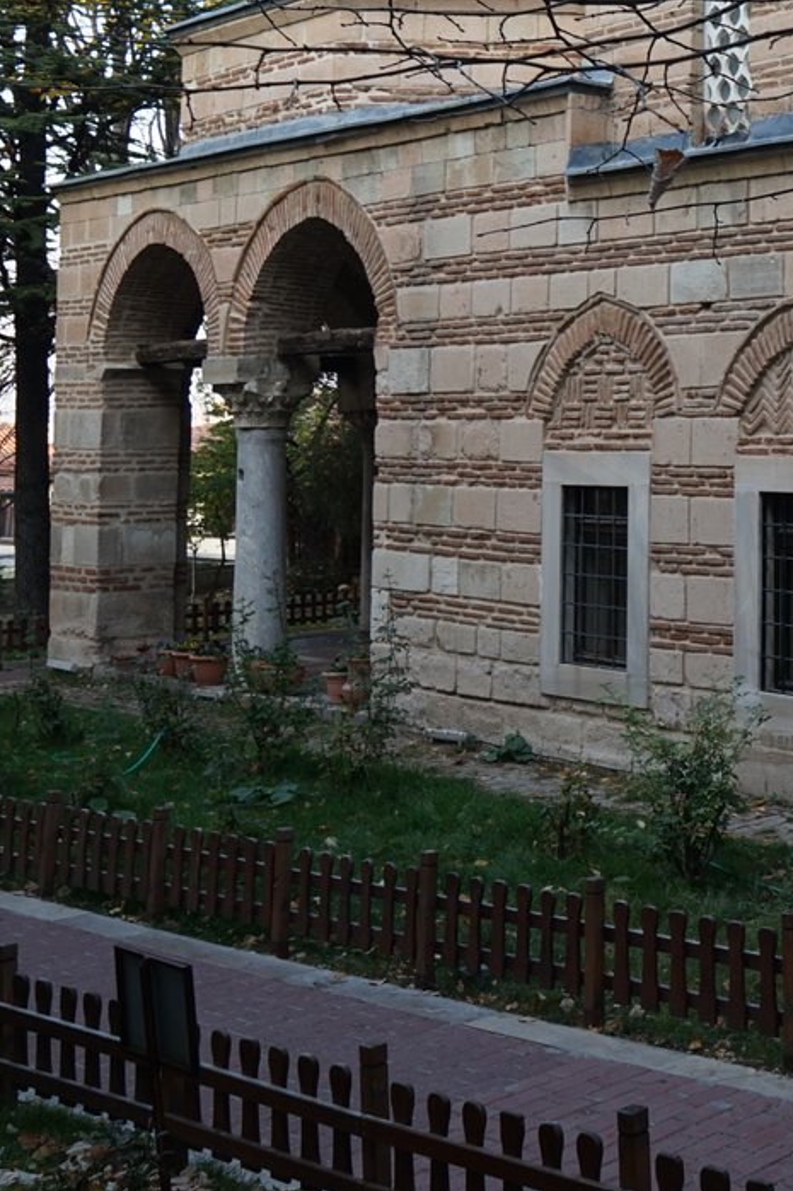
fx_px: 1818
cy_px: 282
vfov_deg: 35.4
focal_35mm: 55
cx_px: 996
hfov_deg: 22.3
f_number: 7.1
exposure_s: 1/60
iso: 320
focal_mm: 24
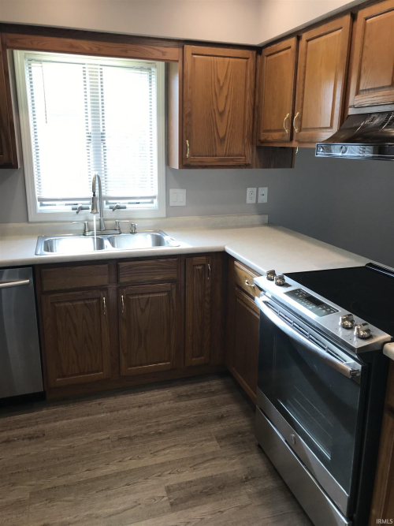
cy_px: 263
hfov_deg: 49.7
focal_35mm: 28
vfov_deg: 63.5
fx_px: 425
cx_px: 197
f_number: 1.8
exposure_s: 1/40
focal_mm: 3.99
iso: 25
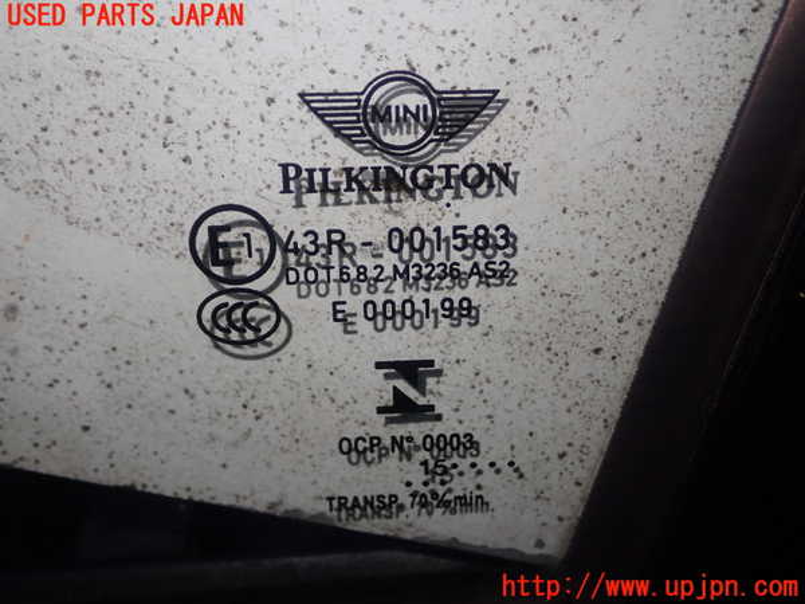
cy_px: 302
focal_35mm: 43
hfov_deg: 43.9
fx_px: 1000
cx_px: 402
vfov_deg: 33.6
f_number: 2.9
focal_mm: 7.86
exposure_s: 1/60
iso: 200
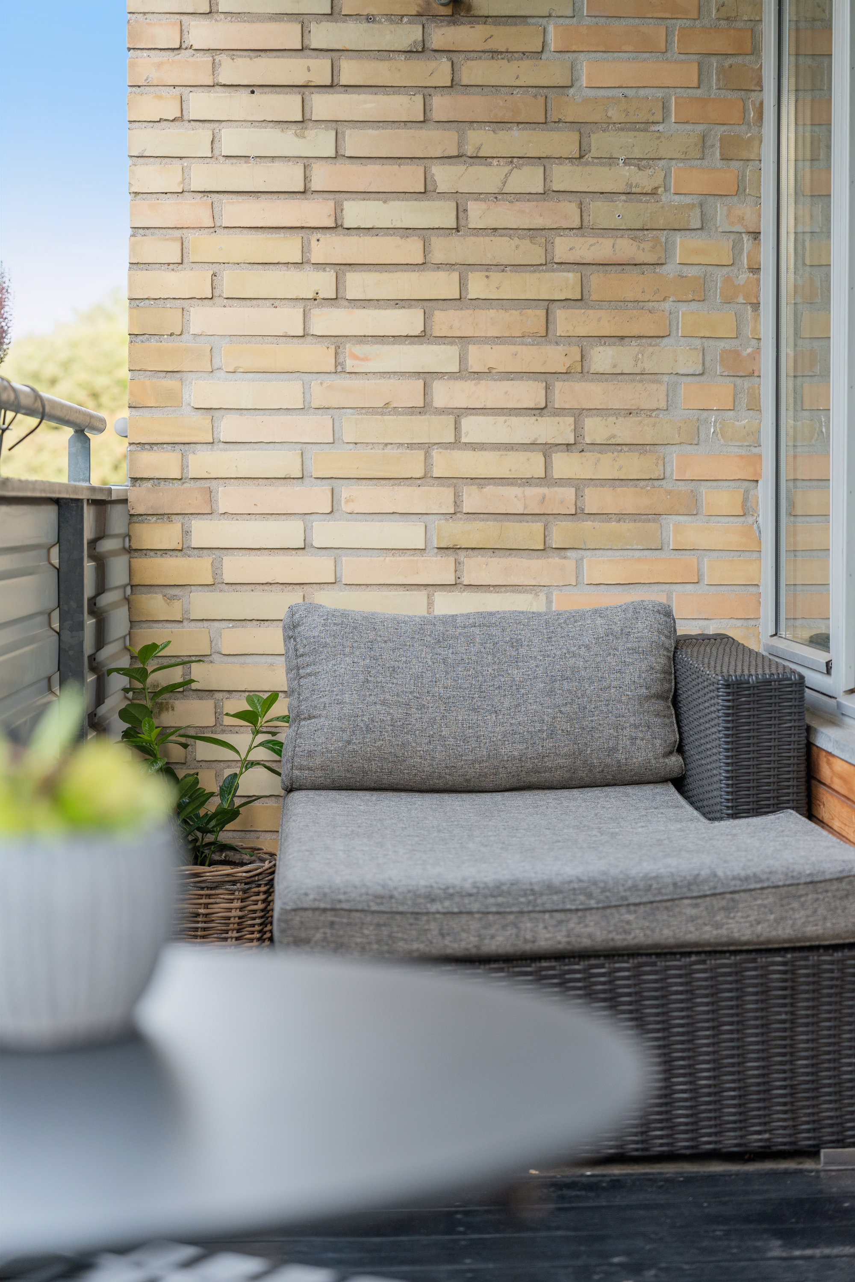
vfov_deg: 28.8
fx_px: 2494
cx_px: 428
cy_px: 641
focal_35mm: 70
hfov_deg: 19.5
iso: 400
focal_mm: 70
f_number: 2.8
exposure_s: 1/320
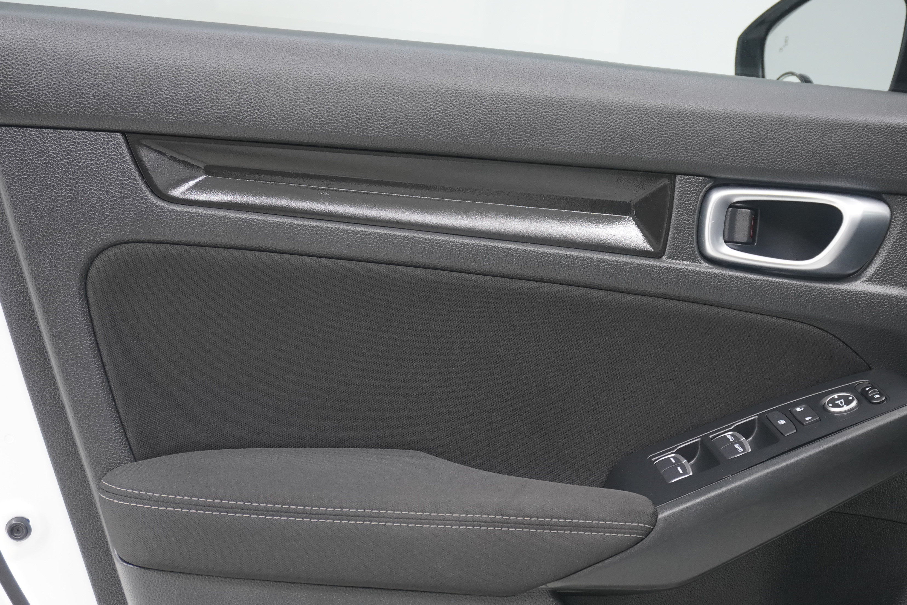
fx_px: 1336
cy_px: 421
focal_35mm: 53
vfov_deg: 25.3
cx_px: 554
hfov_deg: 37.3
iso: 640
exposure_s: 1/60
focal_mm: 23
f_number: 4
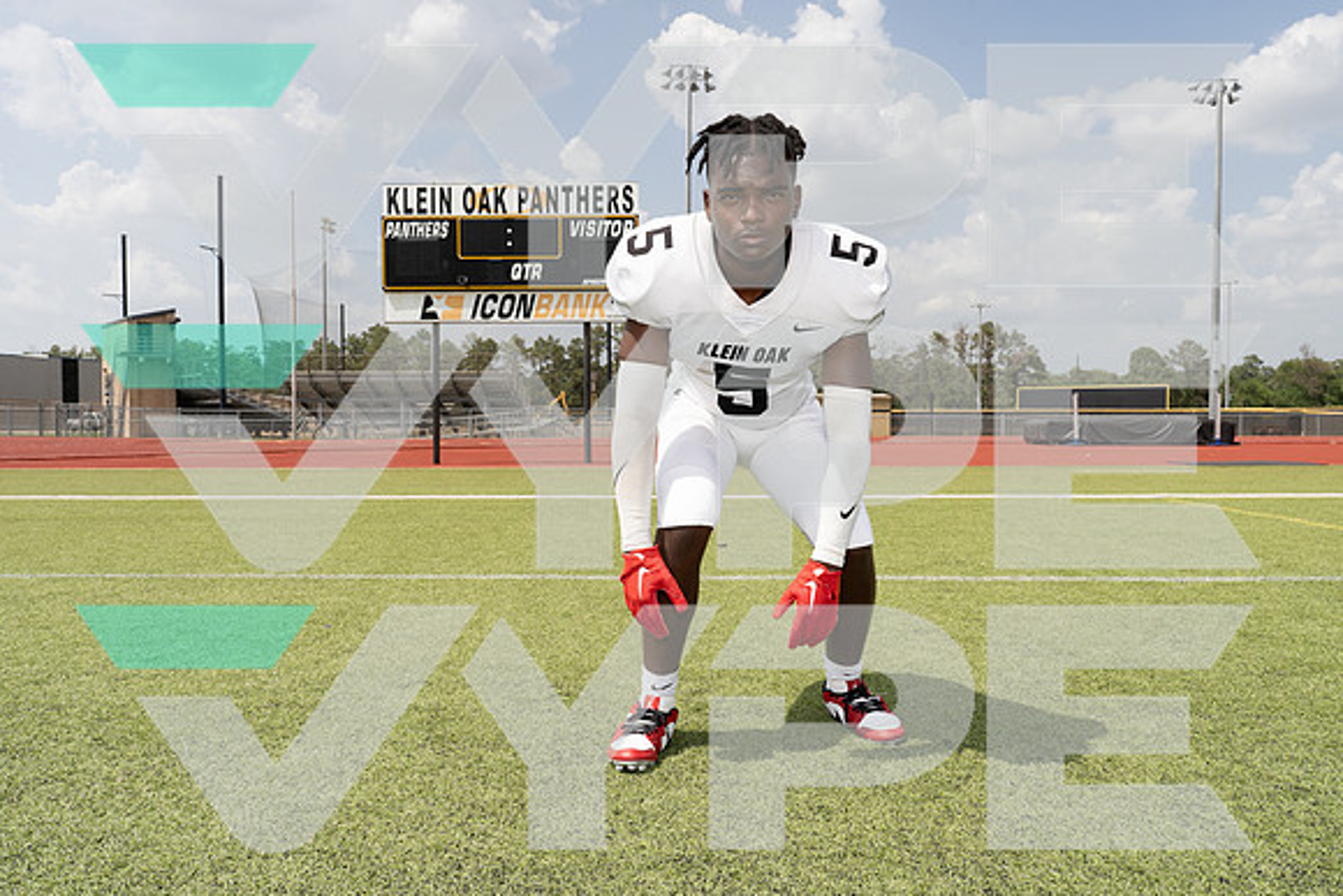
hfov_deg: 67.4
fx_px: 1007
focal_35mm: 27
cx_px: 672
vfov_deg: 48.0
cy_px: 448
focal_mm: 27
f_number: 11
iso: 160
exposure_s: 1/250
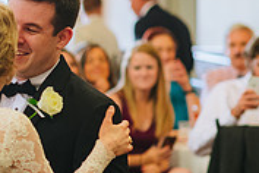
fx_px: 2000
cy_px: 133
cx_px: -104
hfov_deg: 7.3
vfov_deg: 4.9
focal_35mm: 278
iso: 1600
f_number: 2.8
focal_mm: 85
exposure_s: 1/160
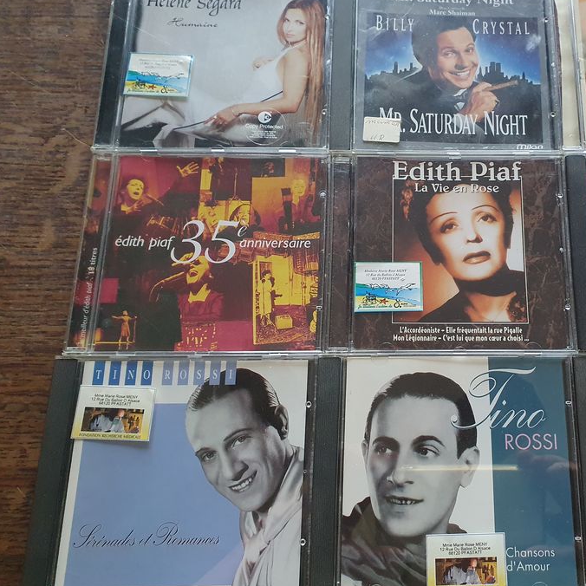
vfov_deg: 48.4
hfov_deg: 46.9
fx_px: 651
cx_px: 430
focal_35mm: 34
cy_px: 290
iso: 500
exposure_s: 1/50
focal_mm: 4.32
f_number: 2.4
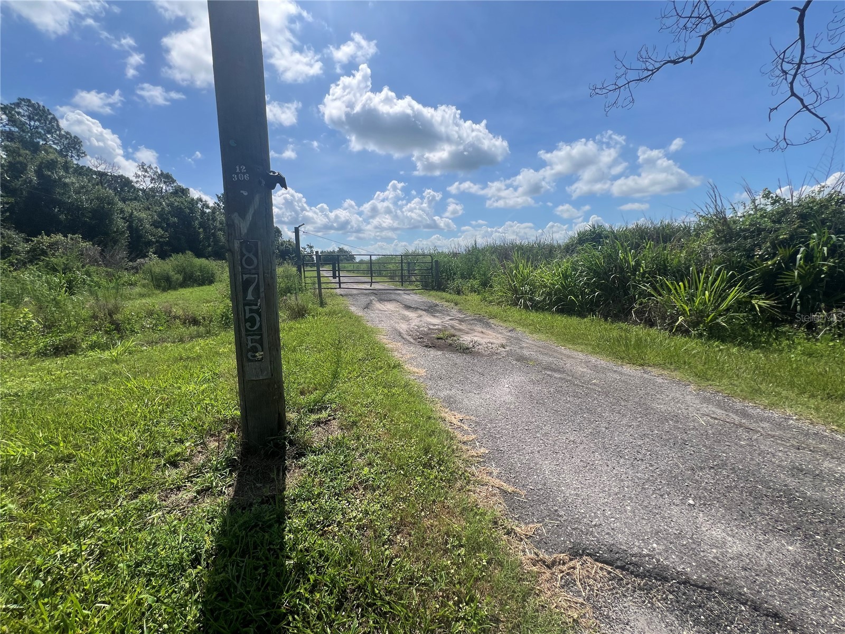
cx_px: 422
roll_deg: +1.5
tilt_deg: -9.6
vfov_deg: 89.9
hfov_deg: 106.2
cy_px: 317
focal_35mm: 13
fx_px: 317
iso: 32
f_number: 1.8
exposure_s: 1/2222
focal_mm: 1.57
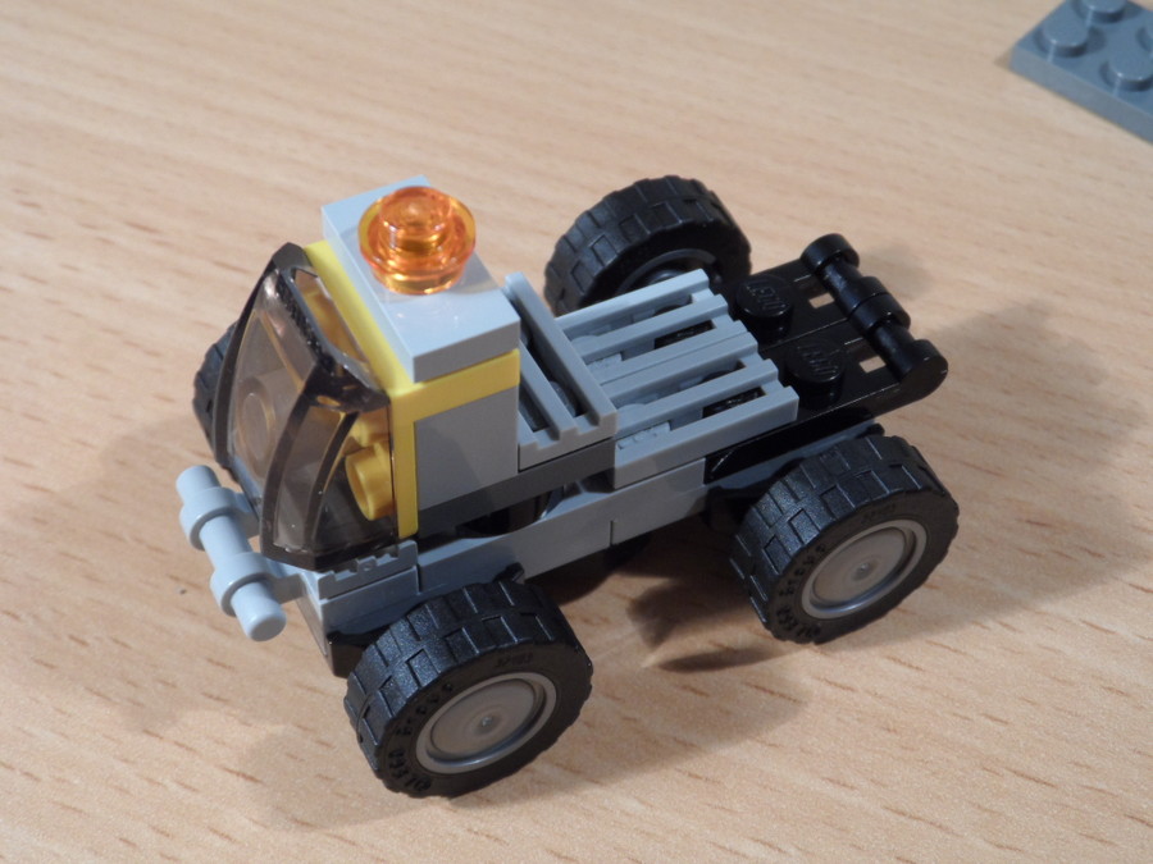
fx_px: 2065
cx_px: 576
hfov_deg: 31.2
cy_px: 432
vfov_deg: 23.7
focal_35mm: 62
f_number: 4.2
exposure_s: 1/15
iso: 200
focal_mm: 10.2
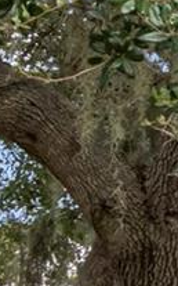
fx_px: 1011
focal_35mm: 130
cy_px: 260
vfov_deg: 15.9
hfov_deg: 8.3
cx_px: 557
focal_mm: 11
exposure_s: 1/160
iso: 800
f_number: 10
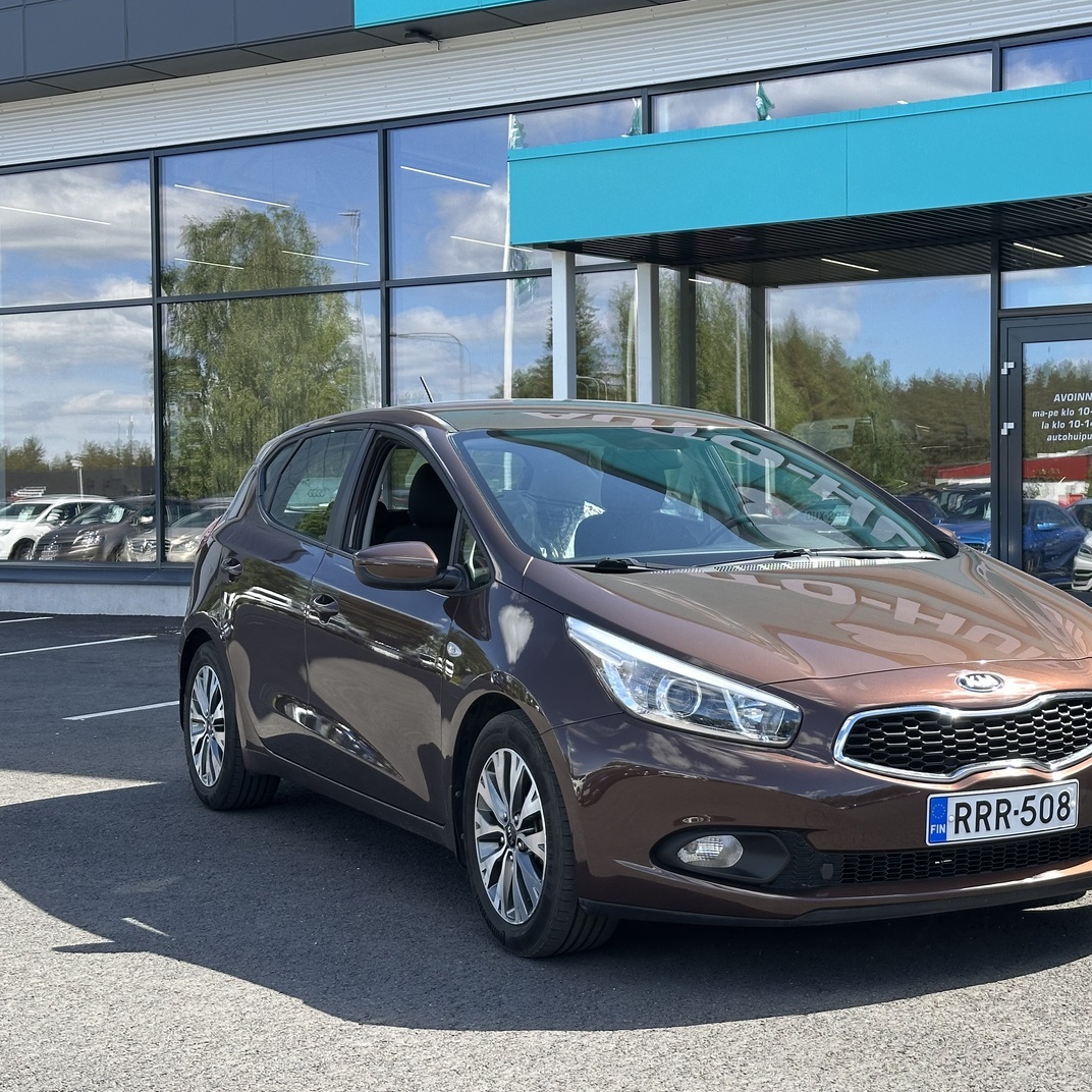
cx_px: 685
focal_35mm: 57
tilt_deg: -1.4
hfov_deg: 29.9
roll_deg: -0.1
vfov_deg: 30.0
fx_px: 2034
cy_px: 546
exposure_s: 1/615
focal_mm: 6.86
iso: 64
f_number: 1.78
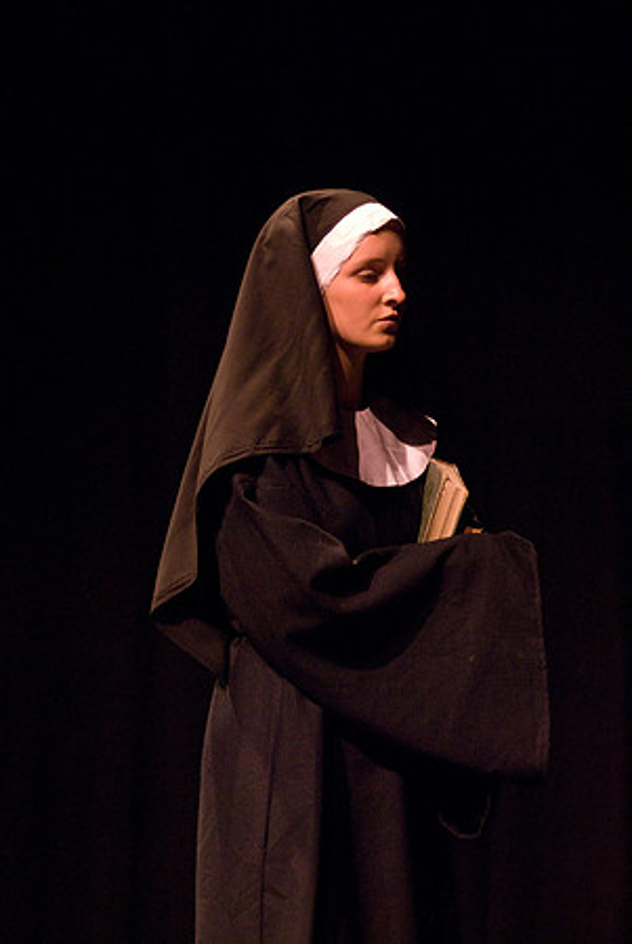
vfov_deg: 10.1
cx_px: 316
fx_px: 5320
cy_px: 472
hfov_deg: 6.8
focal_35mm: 202
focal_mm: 135
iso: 1600
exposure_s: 1/125
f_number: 2.8
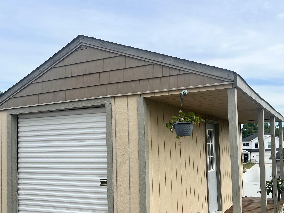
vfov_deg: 38.3
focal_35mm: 37
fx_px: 304
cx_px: 172
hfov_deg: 49.8
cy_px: 138
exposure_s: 1/2915
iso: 50
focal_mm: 5.7
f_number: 1.5
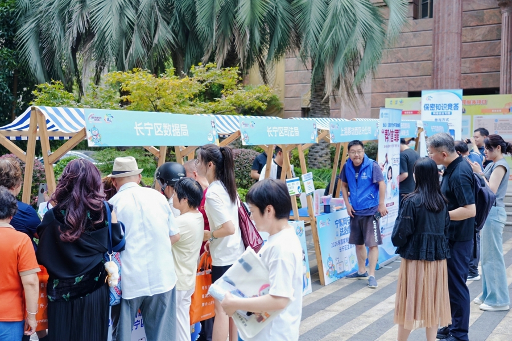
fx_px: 612
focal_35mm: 43
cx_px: 256
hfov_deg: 45.4
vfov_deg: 31.2
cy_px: 170
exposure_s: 1/250
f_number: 4
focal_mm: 43
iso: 250
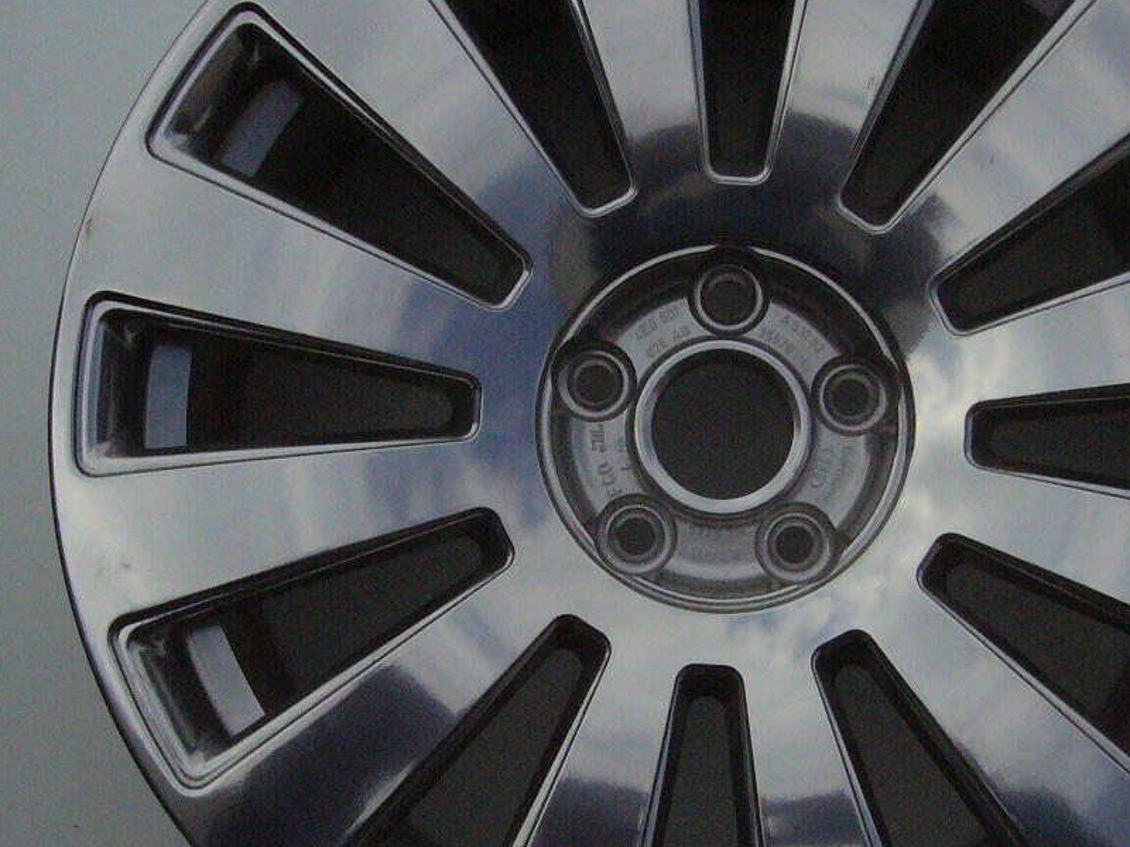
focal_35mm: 56
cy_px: 443
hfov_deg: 34.1
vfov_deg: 26.1
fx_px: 1828
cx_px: 739
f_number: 5.6
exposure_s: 1/1600
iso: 400
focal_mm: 5.8
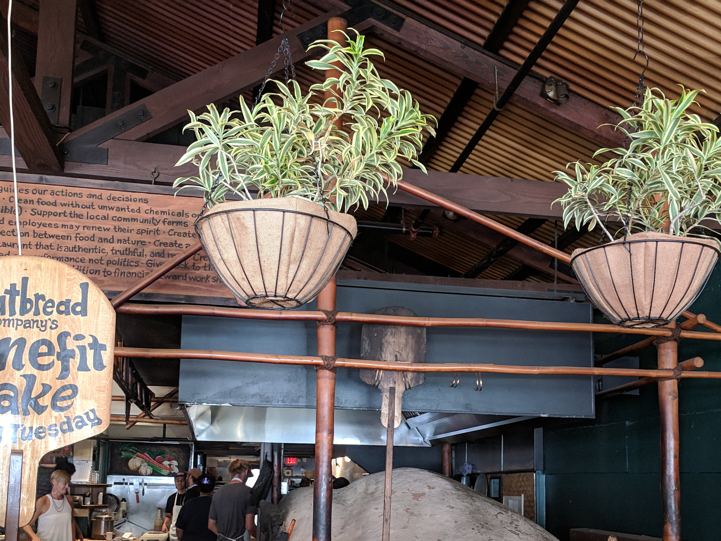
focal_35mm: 38
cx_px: 388
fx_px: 791
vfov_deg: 37.0
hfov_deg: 48.9
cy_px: 393
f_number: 2
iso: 280
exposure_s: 1/60
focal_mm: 4.67
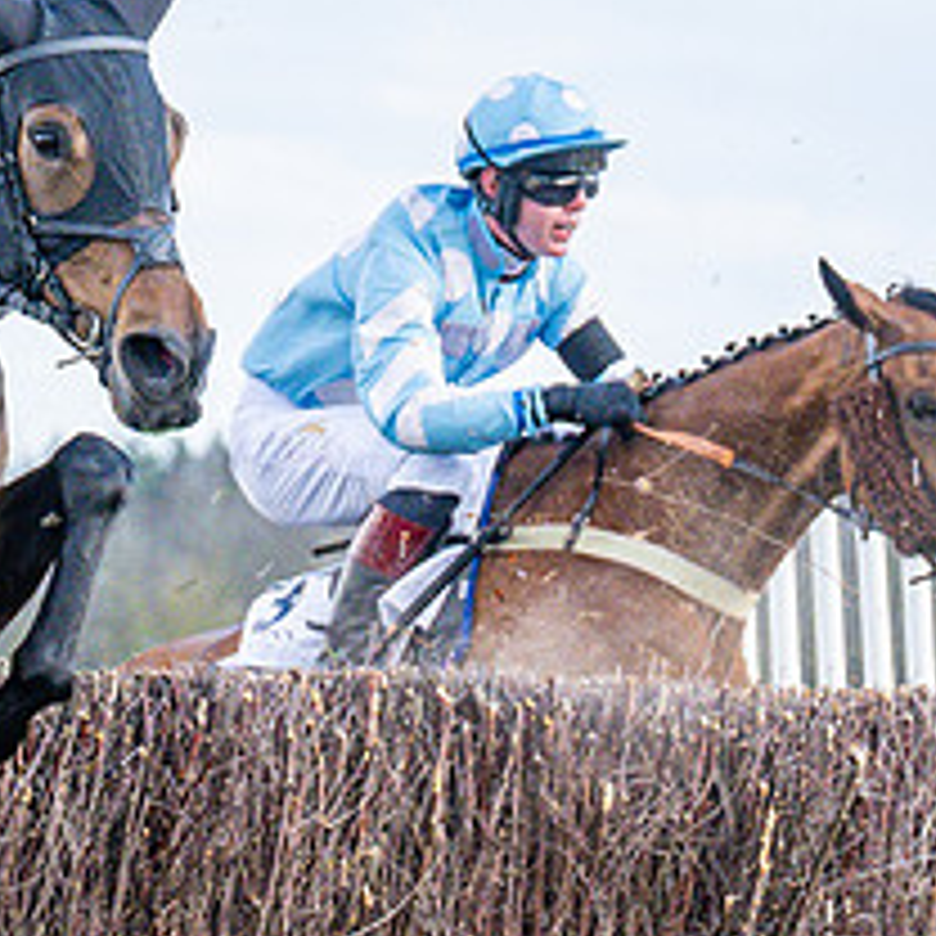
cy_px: 244
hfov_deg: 4.3
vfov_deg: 4.3
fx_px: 12328
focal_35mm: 403
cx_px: -580
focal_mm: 81
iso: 640
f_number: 4
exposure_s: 1/2000
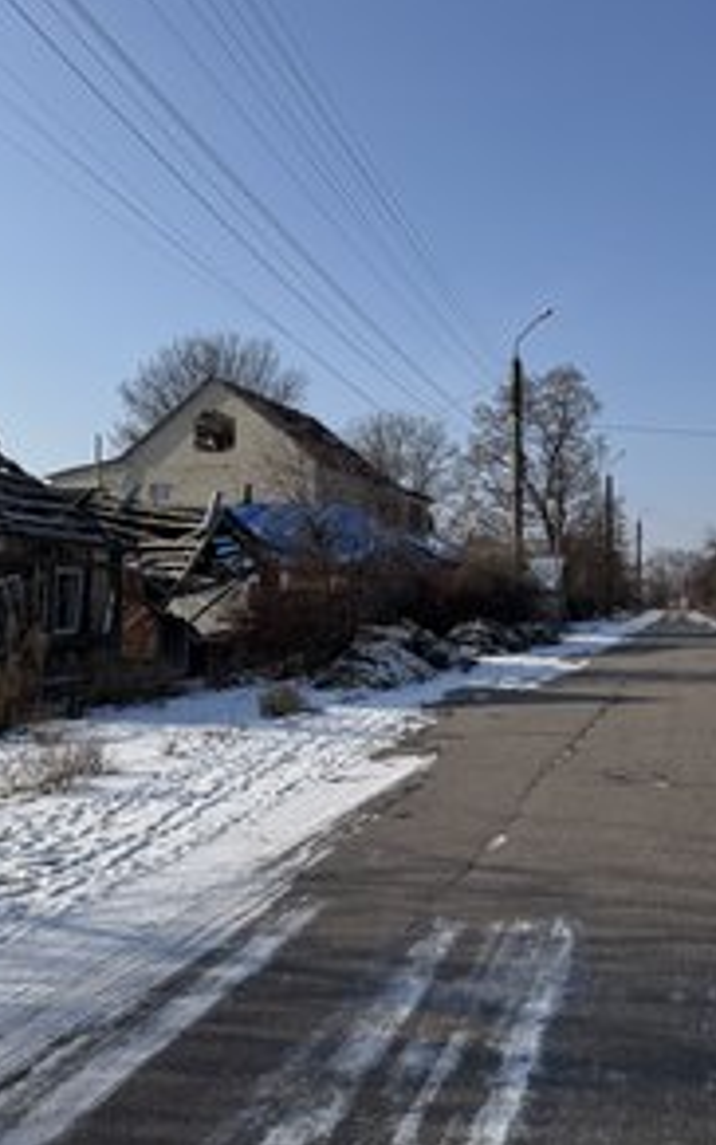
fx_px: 1092
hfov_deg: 35.8
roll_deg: +0.2
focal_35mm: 35
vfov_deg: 55.3
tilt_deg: +5.8
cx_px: 500
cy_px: 563
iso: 80
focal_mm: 6.76
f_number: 1.78
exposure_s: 1/6410
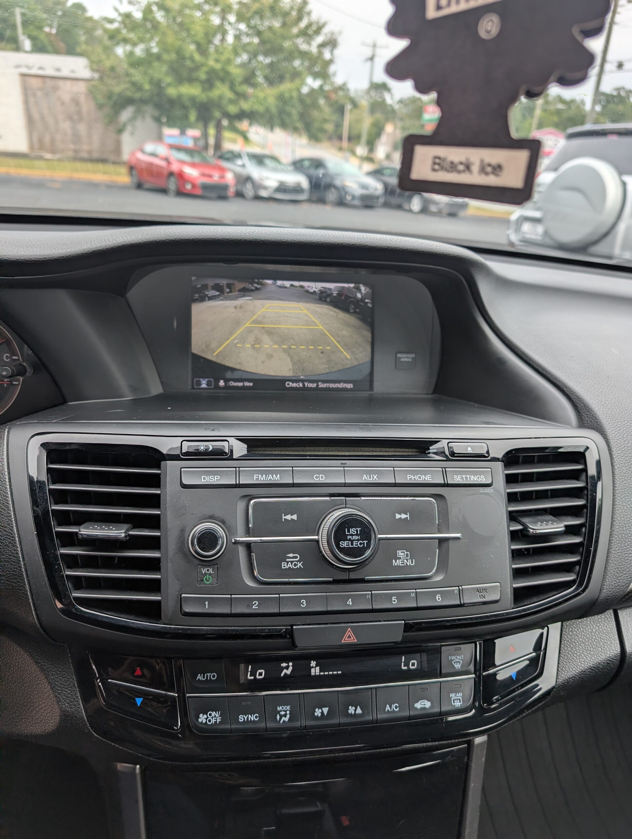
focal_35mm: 24
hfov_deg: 56.9
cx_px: 316
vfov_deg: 71.5
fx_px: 583
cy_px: 420
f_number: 1.68
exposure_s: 1/185
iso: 18
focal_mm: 6.9
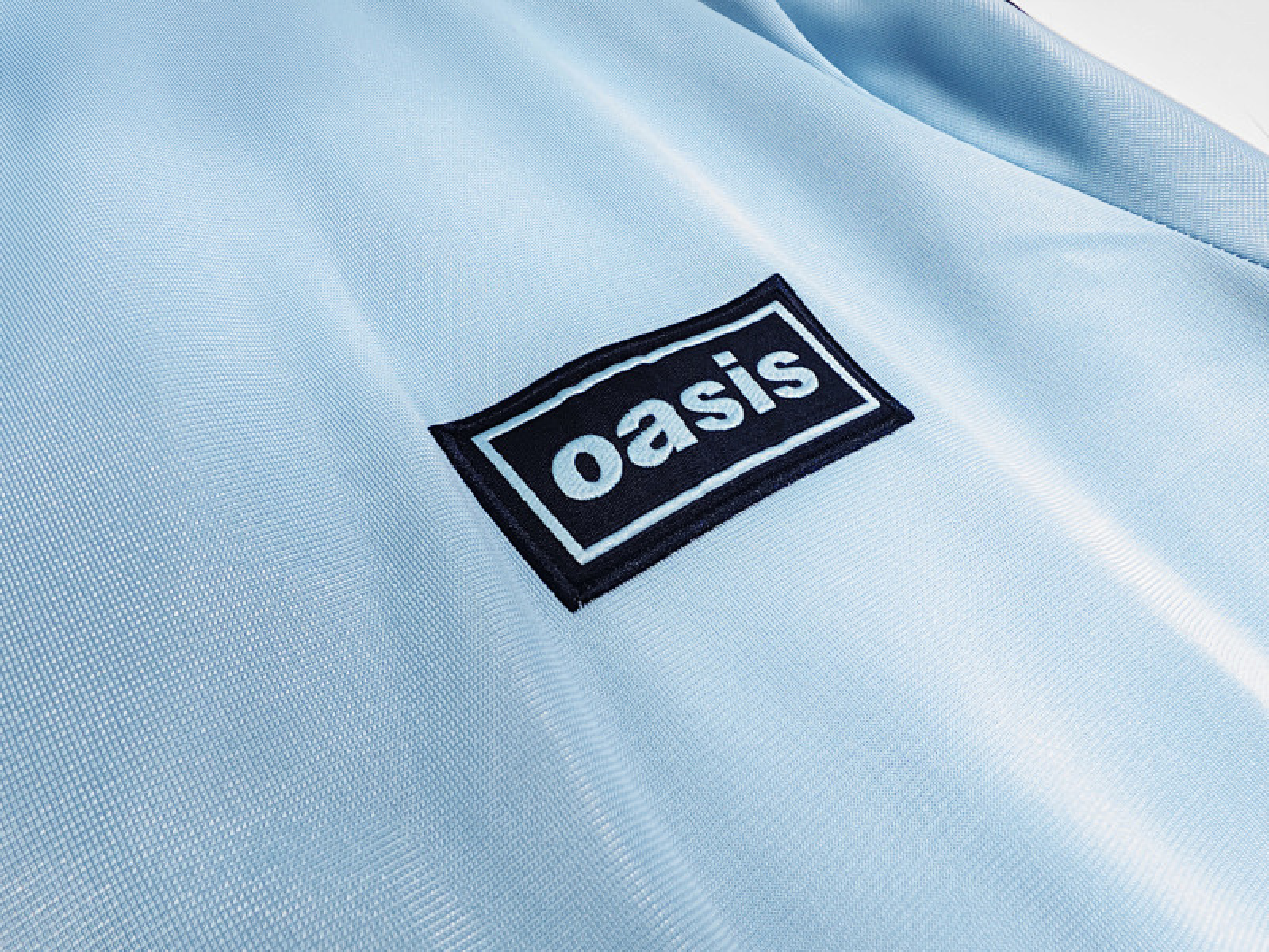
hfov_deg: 73.9
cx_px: 634
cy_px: 476
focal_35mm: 23
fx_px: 843
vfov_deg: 58.9
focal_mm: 2.59
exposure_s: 1/50
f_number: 2.2
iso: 160
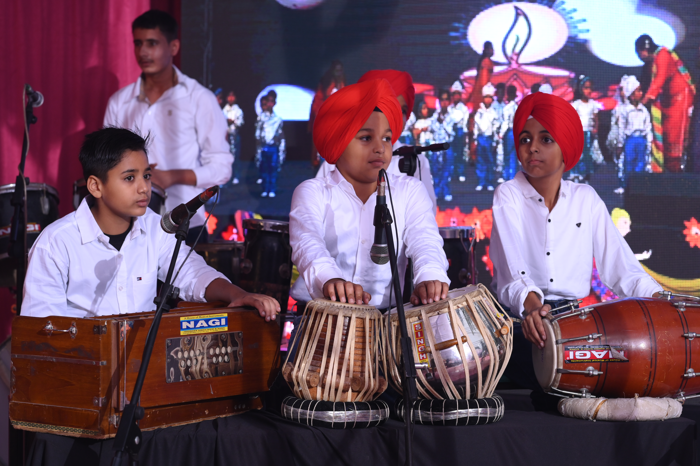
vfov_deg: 16.1
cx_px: 350
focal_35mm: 85
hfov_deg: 23.9
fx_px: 1652
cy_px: 233
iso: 1000
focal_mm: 85
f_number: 5
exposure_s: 1/160
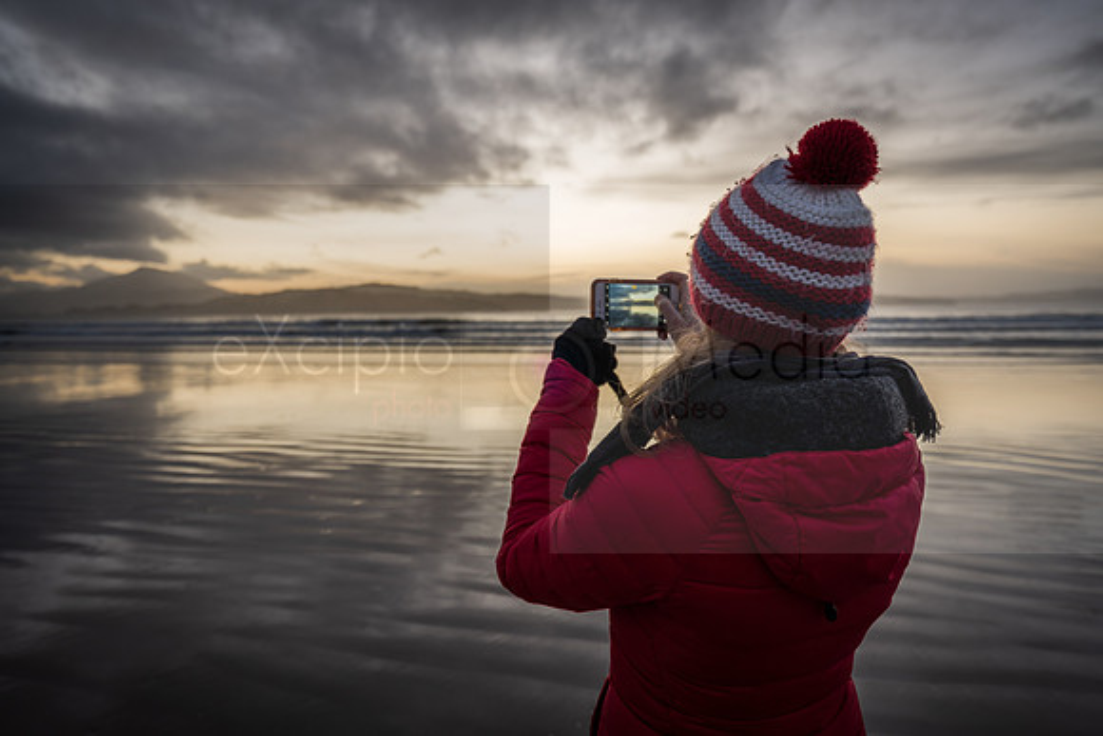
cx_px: 552
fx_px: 889
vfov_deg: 45.0
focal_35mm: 29
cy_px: 368
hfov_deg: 63.6
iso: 100
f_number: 4
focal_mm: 29
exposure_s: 1/6
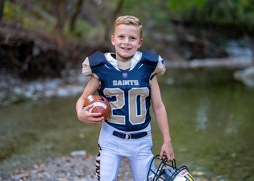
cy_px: 82
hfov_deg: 30.6
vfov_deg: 22.1
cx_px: 129
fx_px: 464
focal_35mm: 64
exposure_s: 1/500
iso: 500
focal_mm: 50
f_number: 1.2
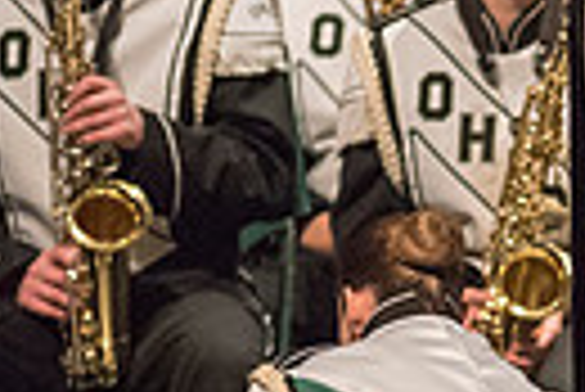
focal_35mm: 1335
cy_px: 345
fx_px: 21718
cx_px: 1076
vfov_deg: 1.0
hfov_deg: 1.5
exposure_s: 1/500
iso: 4000
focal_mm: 300
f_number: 2.8
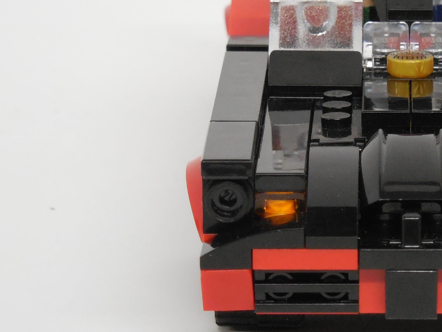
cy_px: 104
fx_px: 3065
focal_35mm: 240
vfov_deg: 6.2
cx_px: 395
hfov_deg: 8.2
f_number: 4.9
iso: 800
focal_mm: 24.2
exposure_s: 1/13
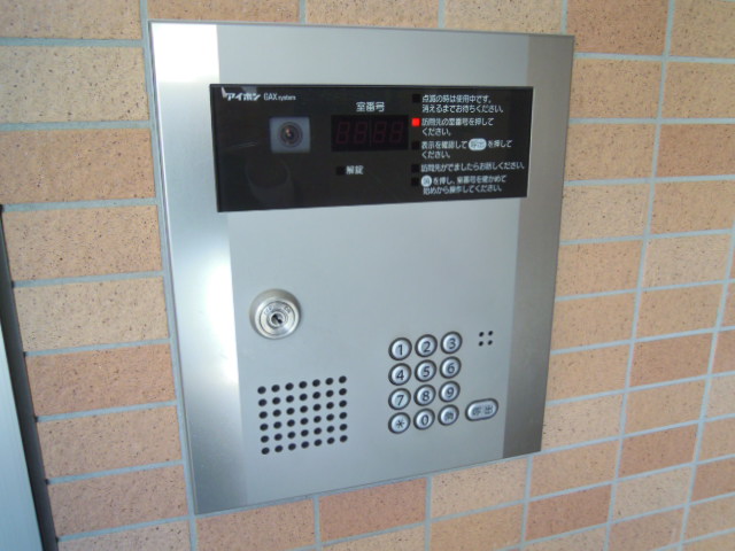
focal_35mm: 28
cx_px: 368
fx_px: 595
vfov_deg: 49.7
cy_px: 276
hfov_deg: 63.4
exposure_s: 1/30
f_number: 2.7
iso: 200
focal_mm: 5
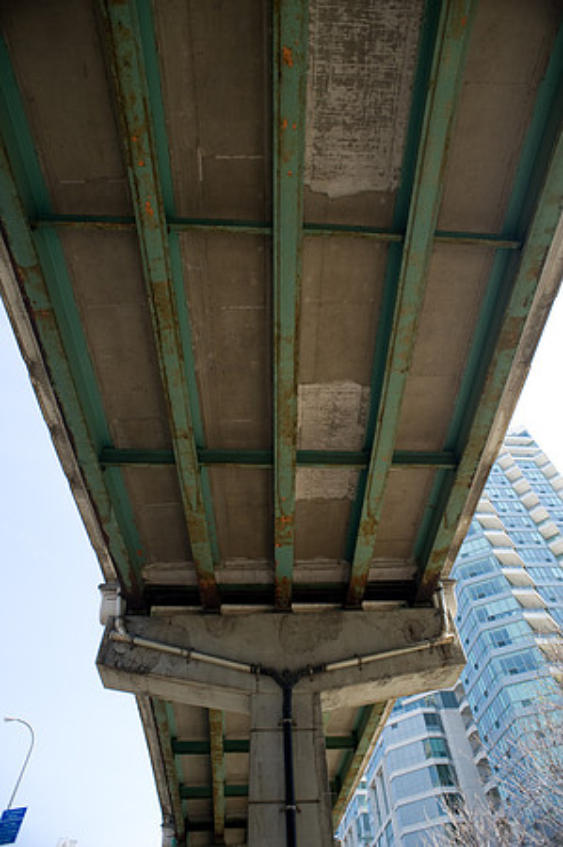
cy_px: 424
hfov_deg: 61.8
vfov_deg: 84.0
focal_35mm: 20
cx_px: 282
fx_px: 470
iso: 200
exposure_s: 1/500
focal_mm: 20
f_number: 5.6
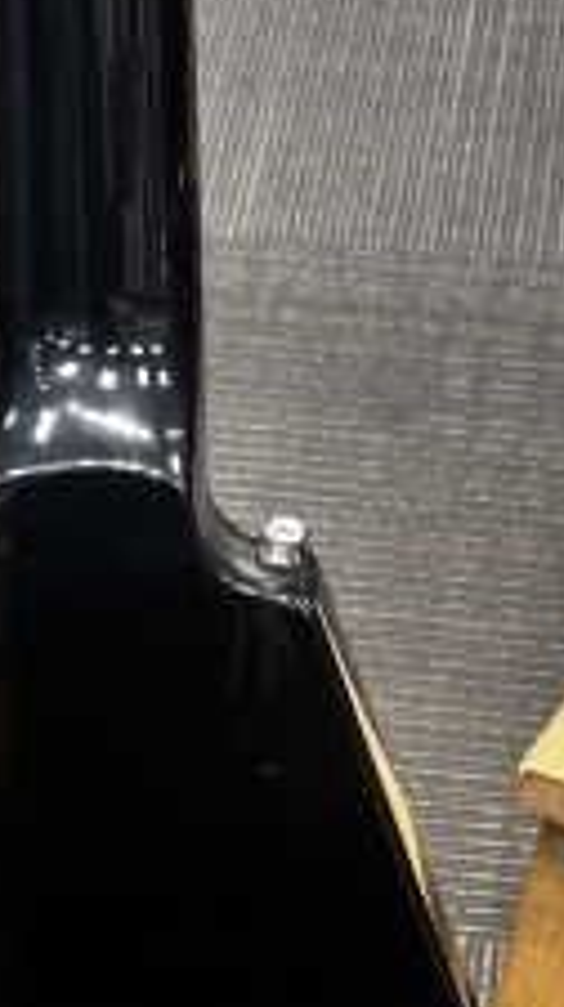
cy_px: 1128
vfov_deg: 17.1
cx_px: 121
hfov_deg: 10.0
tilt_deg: -44.6
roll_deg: -5.9
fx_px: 3228
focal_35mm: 121
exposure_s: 1/40
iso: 200
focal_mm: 6.86
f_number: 1.78
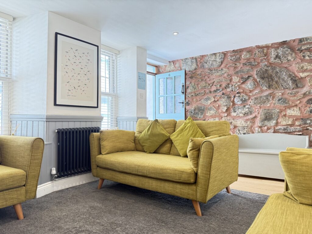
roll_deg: +0.3
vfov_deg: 56.8
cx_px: 156
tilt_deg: +1.3
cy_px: 117
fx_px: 216
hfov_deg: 71.6
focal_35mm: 24
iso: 250
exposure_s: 1/60
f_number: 1.78
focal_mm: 6.76
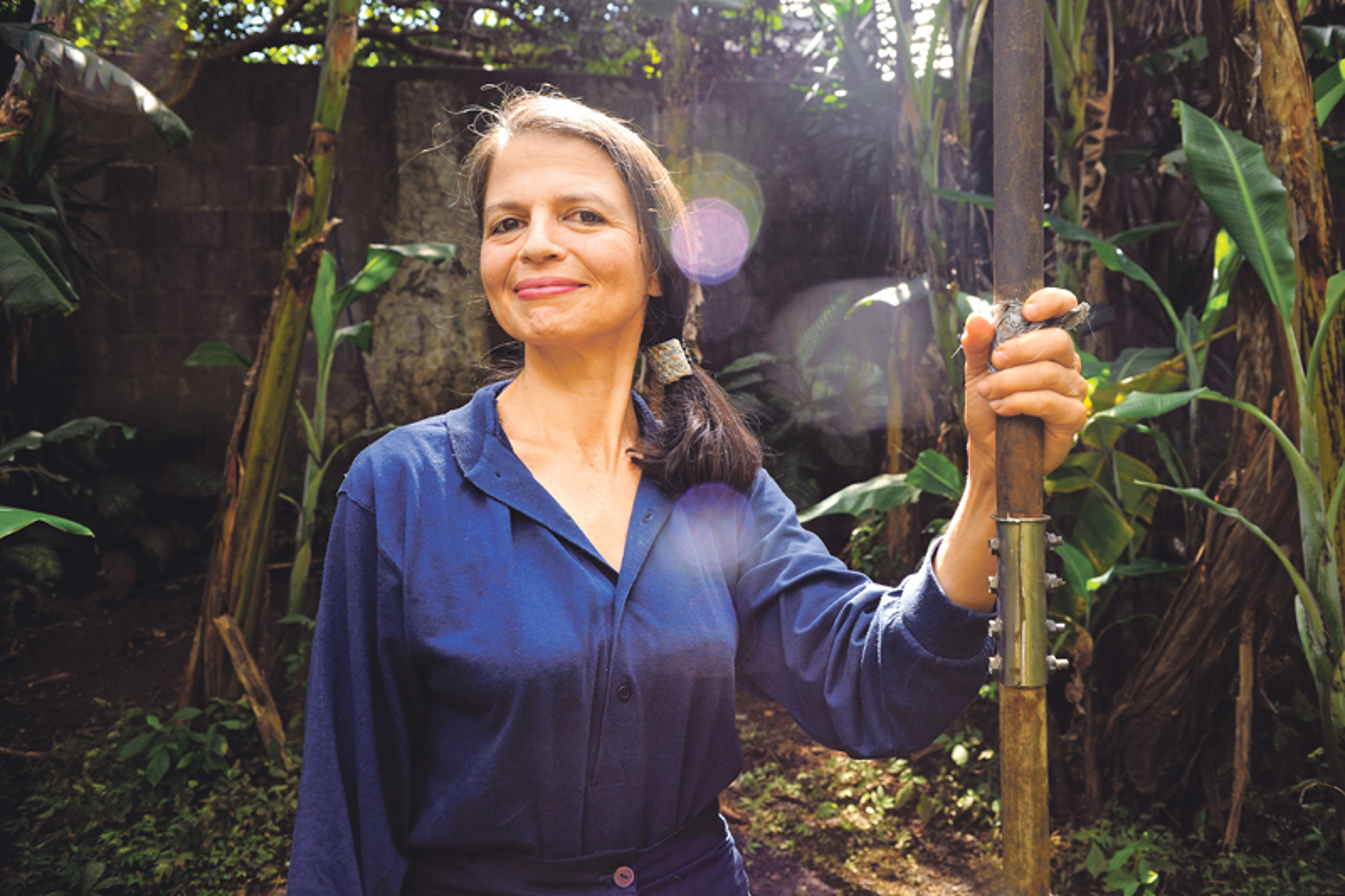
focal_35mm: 32
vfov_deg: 41.1
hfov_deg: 58.7
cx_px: 672
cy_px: 448
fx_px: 1195
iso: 500
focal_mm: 32
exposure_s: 1/125
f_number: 8
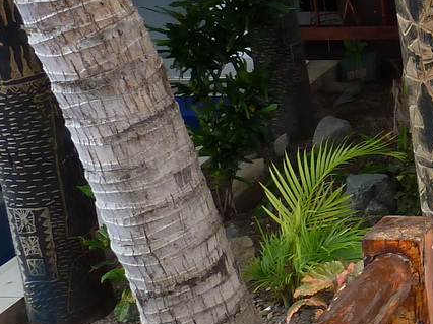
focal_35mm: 94
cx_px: 789
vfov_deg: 15.5
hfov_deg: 17.0
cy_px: 21
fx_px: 1175
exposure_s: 1/125
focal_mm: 4.1
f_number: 4
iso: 80
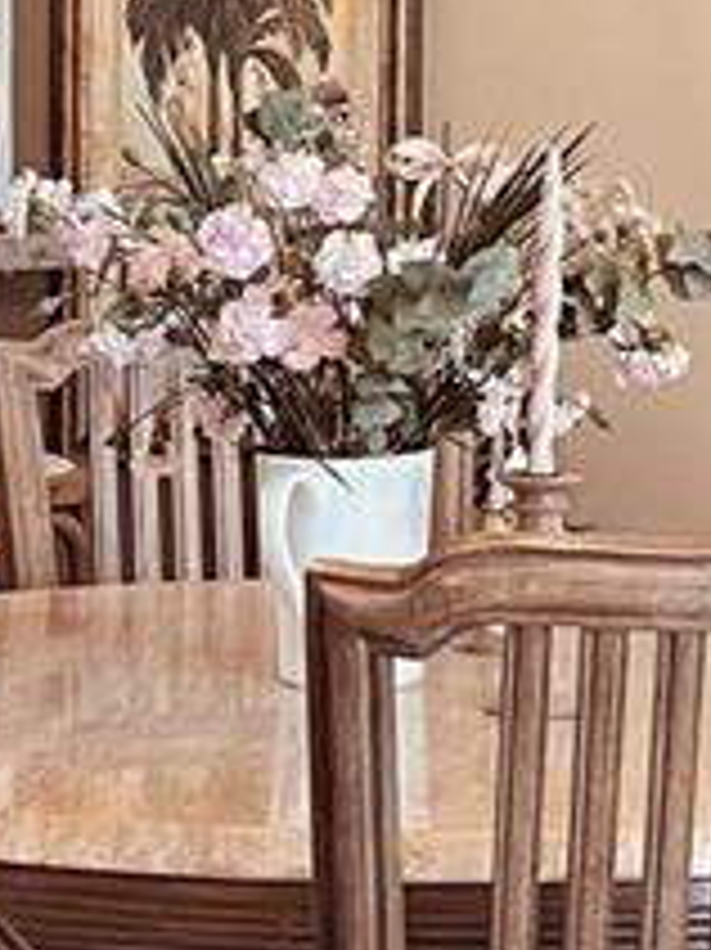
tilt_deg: -2.9
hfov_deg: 10.0
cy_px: 230
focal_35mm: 148
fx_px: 4057
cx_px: 234
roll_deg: +0.7
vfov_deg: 13.3
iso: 100
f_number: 1.6
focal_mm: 5.1
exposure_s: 1/60
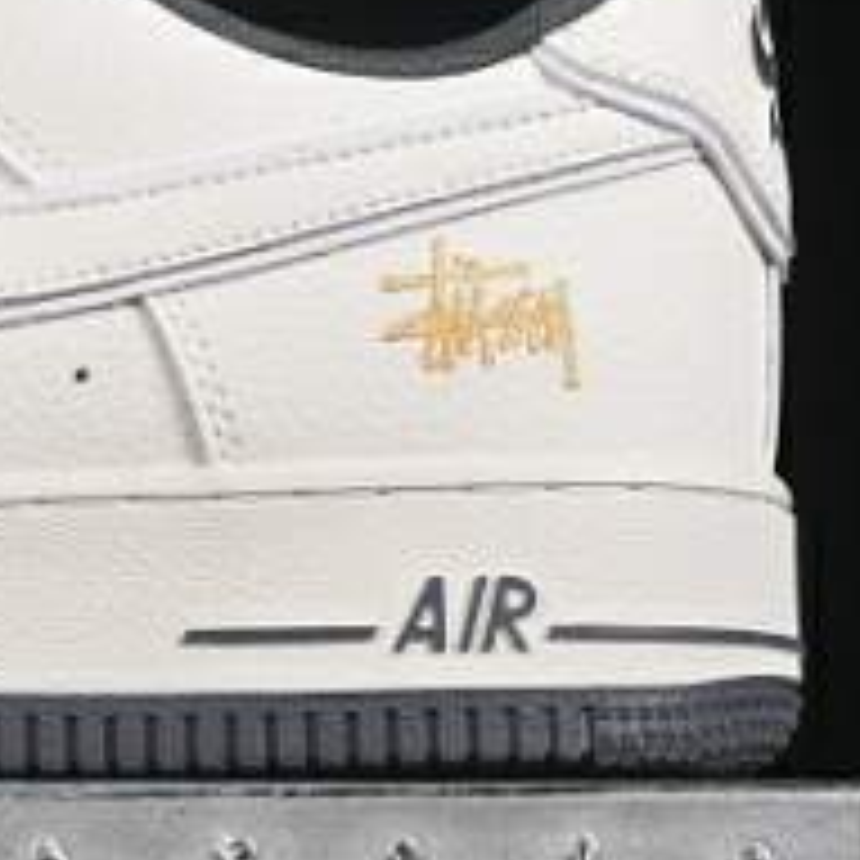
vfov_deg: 7.5
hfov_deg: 7.4
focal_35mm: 234
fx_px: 6577
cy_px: 90
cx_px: -261
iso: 160
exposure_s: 1/80
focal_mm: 48
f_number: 8
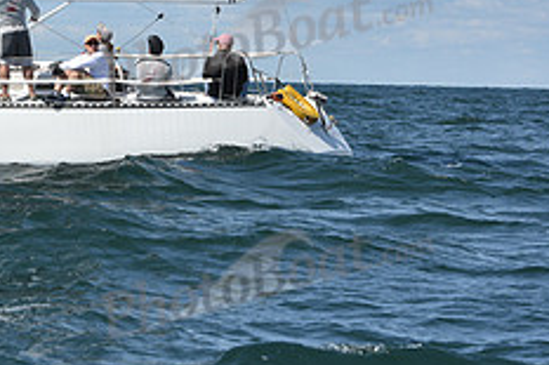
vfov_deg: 5.5
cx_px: -19
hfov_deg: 8.2
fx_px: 3794
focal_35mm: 249
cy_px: -51
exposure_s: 1/1250
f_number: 8
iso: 250
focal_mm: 100
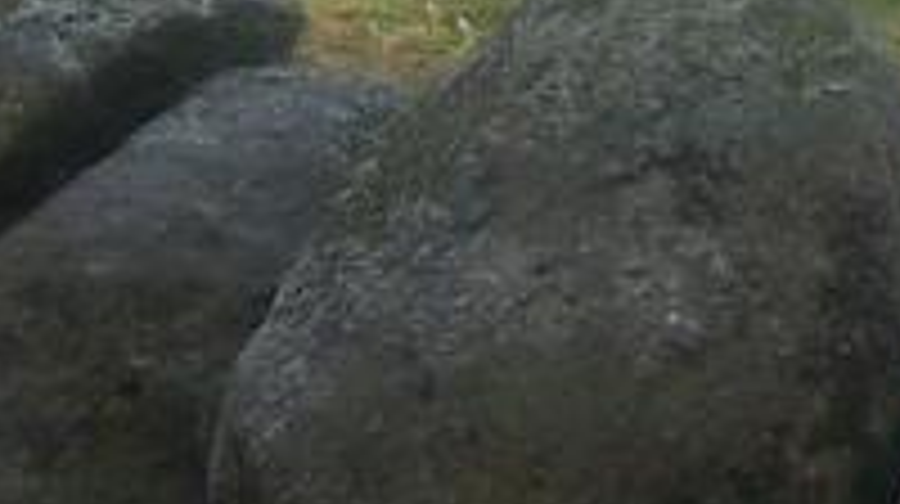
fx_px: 5054
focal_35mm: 212
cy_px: -468
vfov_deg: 5.6
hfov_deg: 10.0
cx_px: 1102
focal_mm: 6.3
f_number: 2.8
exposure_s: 1/180
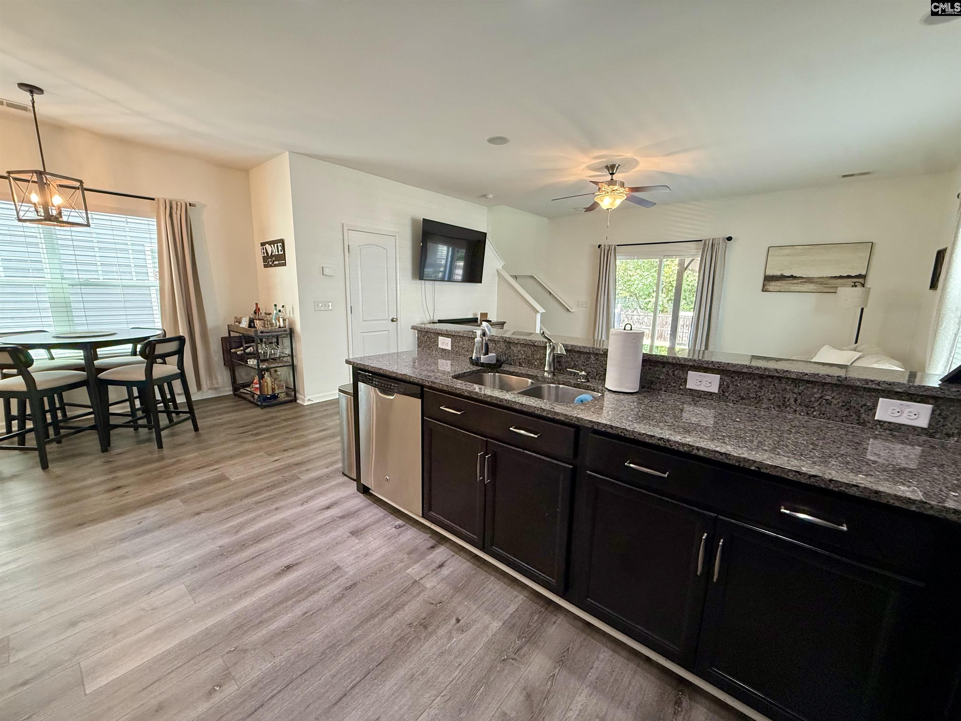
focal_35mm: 14
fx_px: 389
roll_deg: -1.3
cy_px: 360
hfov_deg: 102.1
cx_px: 480
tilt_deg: -10.8
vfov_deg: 85.7
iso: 400
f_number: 2.2
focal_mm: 2.22
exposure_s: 1/120
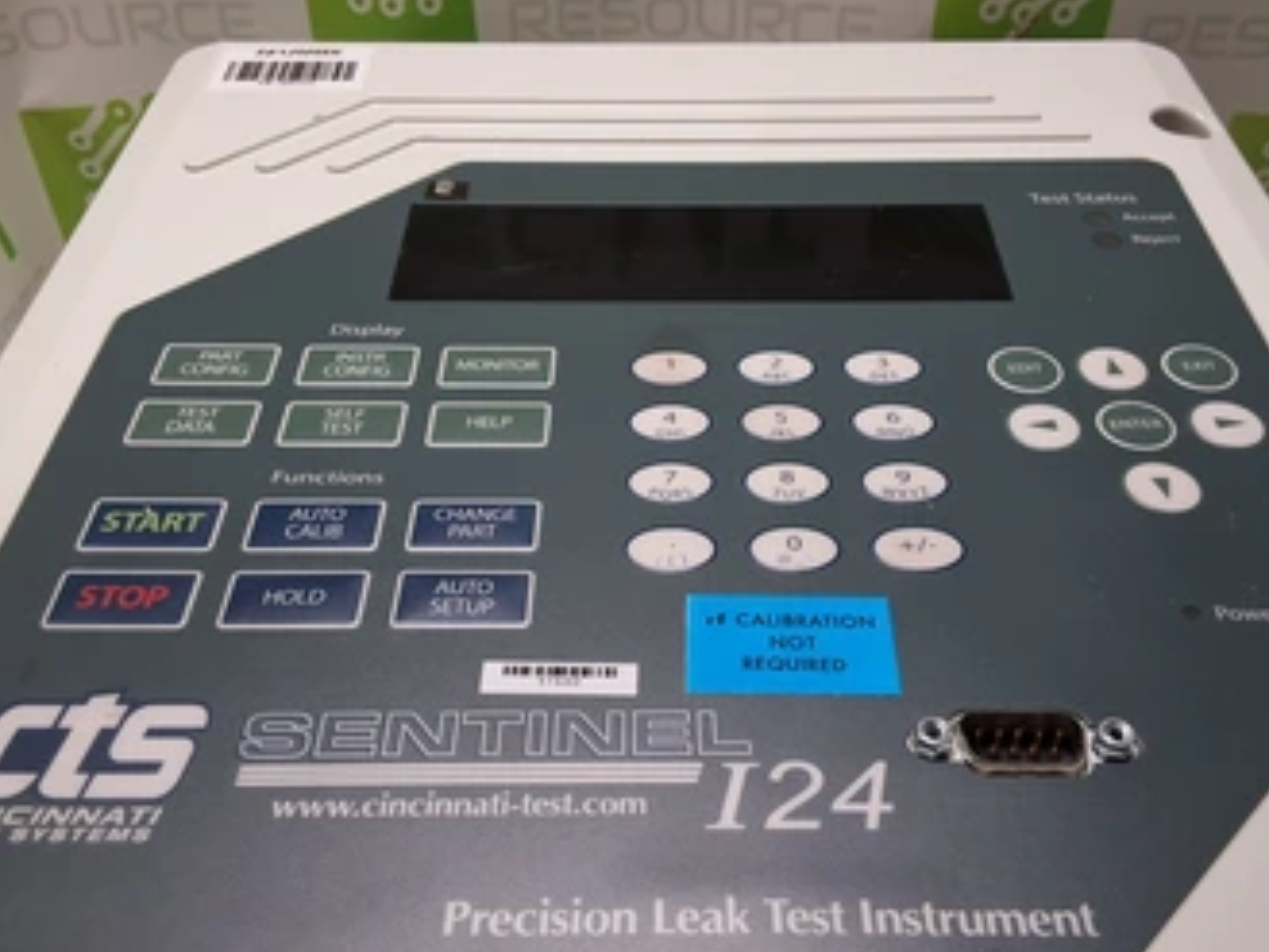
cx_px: 671
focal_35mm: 34
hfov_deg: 53.9
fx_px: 1247
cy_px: 540
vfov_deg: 41.7
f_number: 1.9
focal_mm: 2.91
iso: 32
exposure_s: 1/120
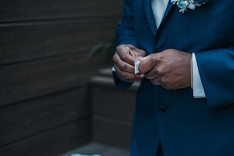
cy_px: 80
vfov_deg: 22.3
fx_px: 397
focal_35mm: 61
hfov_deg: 32.8
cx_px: 137
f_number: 2.2
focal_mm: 50
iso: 320
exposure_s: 1/640
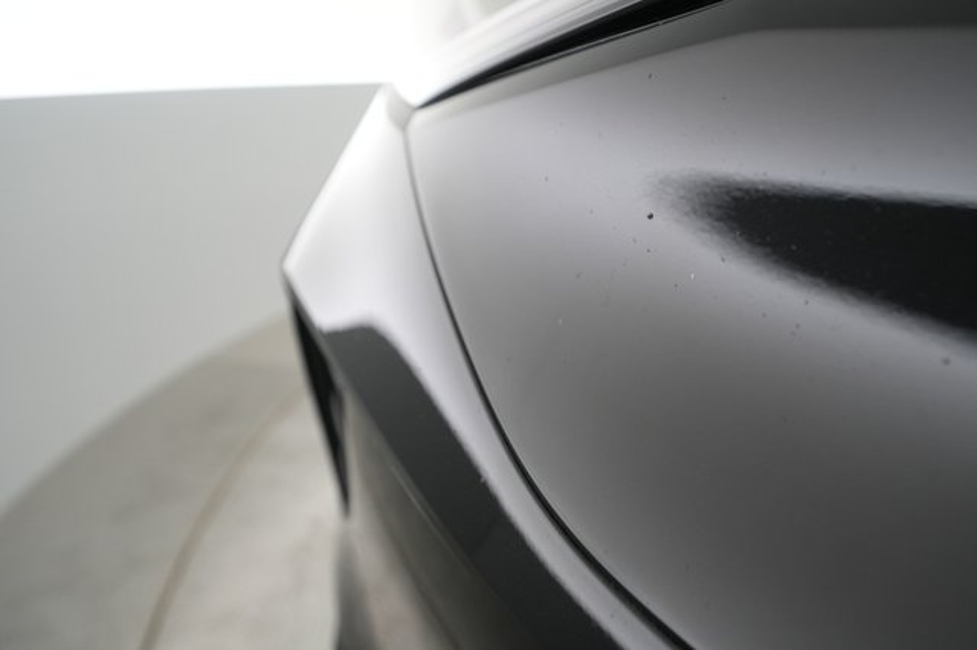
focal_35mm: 28
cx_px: 488
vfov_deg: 46.4
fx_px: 759
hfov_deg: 65.5
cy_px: 325
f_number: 4.5
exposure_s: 1/100
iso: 2500
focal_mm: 28
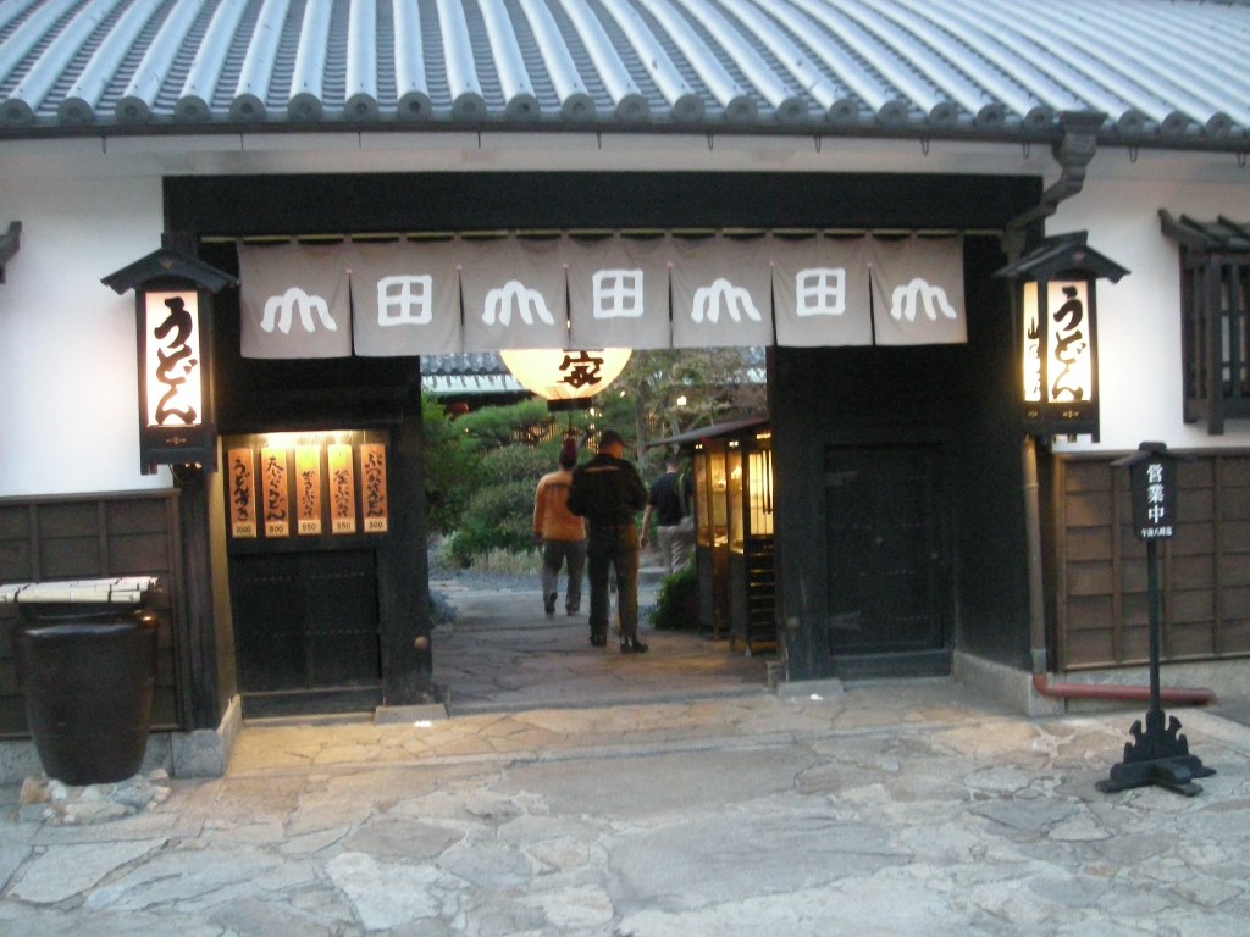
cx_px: 625
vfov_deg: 40.7
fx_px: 1264
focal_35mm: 35
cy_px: 468
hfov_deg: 52.6
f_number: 2.8
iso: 400
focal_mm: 5.7
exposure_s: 1/9.8
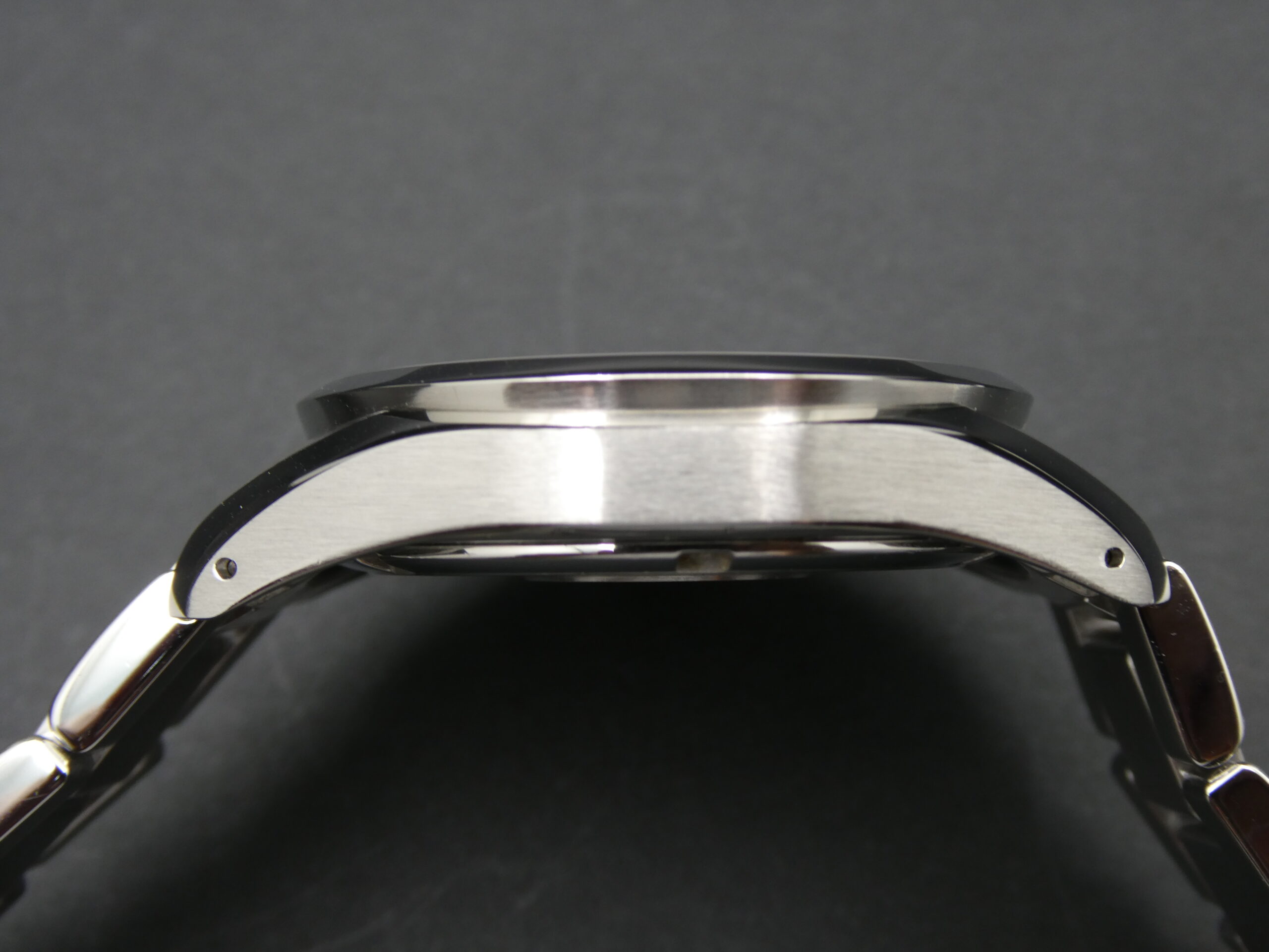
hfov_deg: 35.5
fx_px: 1980
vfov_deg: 27.0
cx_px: 634
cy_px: 476
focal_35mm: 54
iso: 160
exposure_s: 1/80
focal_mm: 9.6
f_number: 4.1
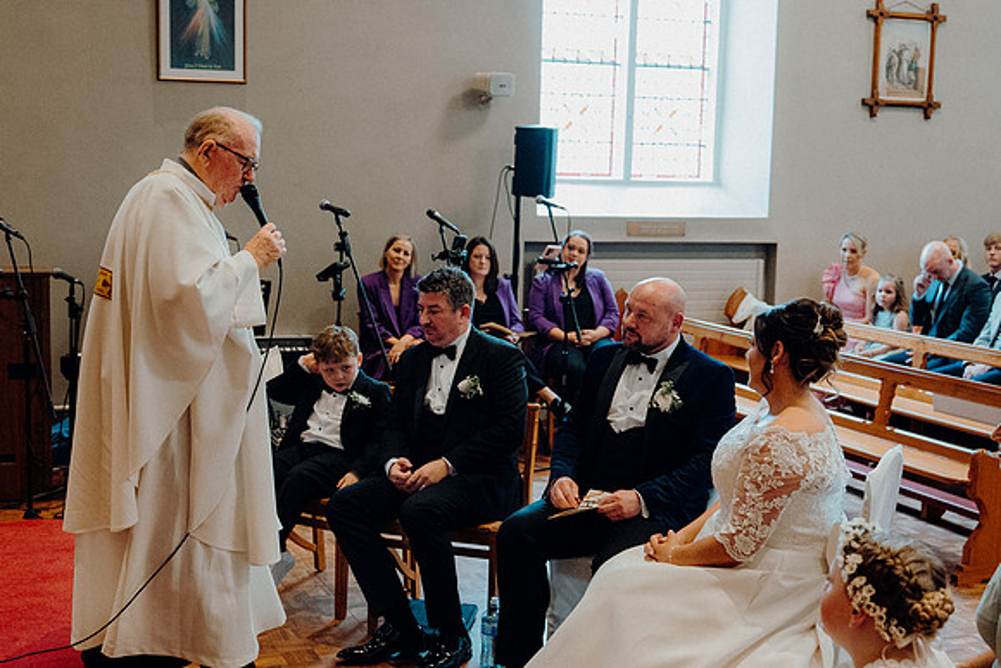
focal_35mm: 49
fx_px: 1363
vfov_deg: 27.5
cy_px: 334
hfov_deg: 40.3
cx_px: 500
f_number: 3.2
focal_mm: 33
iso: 3200
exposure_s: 1/160
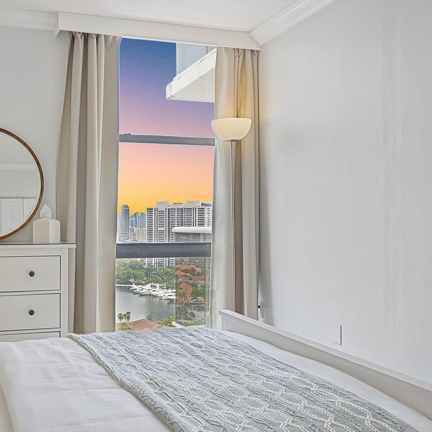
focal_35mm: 39
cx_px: 142
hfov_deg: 42.2
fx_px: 551
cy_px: 215
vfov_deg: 42.8
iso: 250
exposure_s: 1/100
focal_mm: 20
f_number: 8
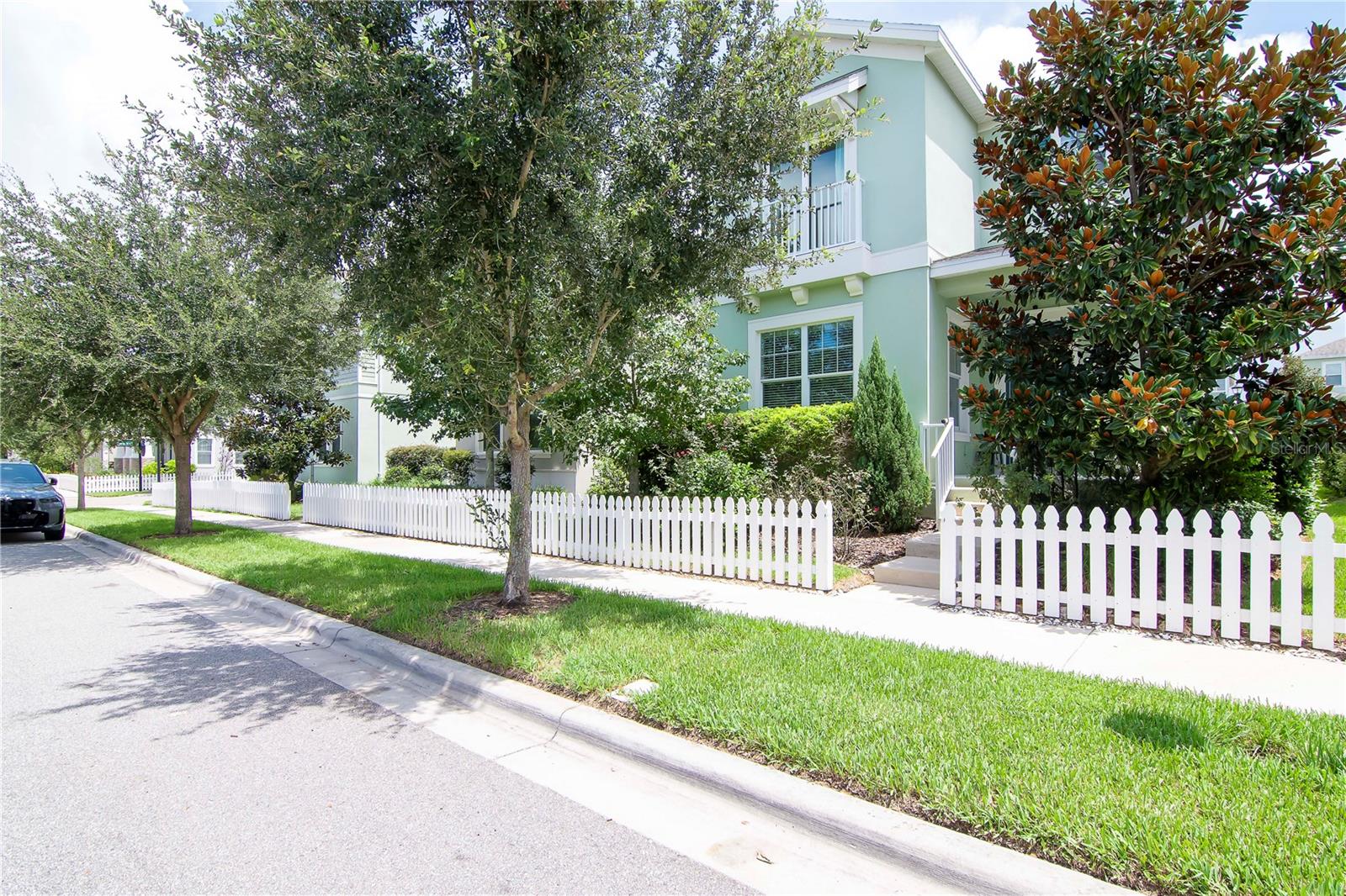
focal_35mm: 16
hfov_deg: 95.0
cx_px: 673
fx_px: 617
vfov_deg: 72.0
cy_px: 448
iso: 400
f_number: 9
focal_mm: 11
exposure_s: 1/400
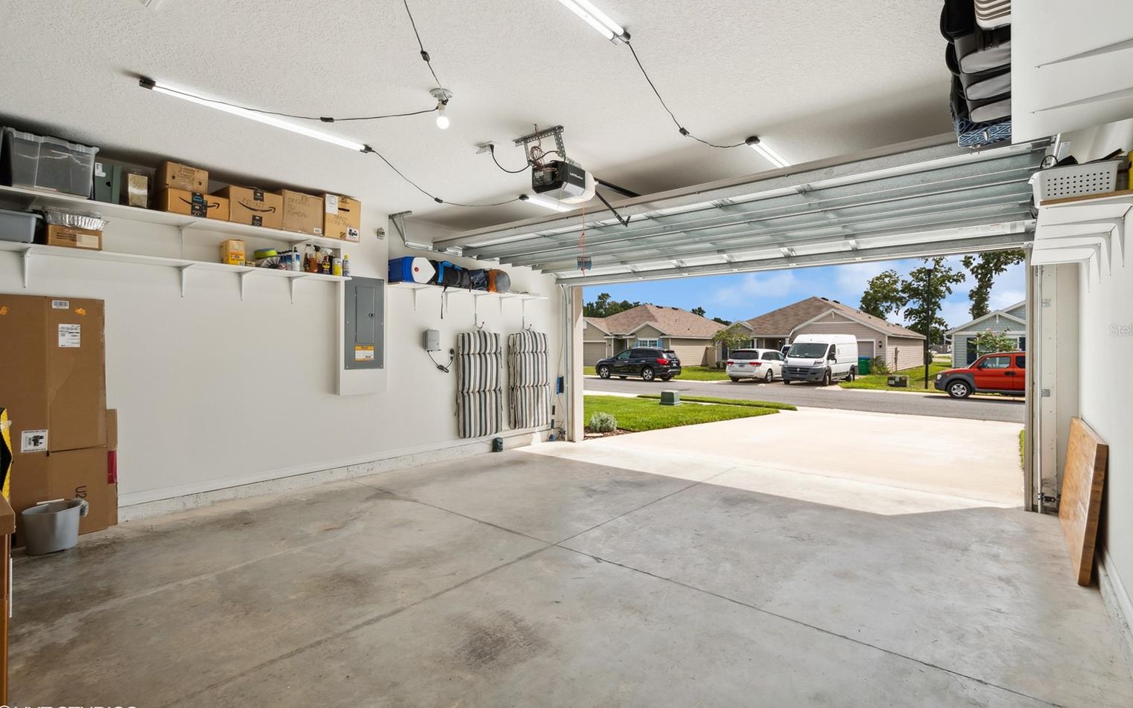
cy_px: 330
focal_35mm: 16
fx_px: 494
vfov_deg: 71.2
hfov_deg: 97.8
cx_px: 583
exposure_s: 1/320
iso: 200
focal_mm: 10
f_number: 8
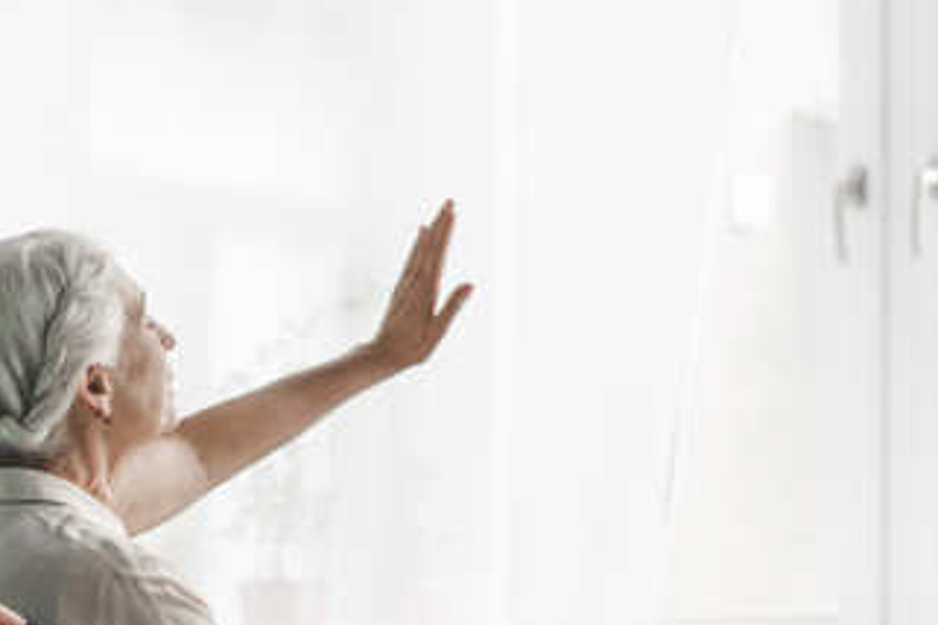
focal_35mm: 166
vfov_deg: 8.3
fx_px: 4325
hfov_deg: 12.3
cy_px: 317
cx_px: 140
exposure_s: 1/100
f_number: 2.8
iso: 400
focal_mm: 85
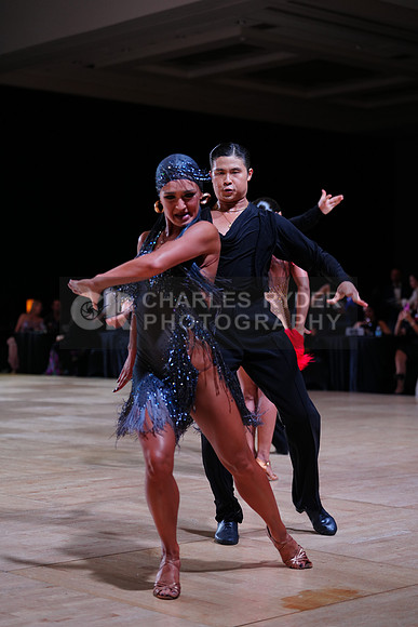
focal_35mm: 70
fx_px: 1218
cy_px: 314
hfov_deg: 19.5
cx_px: 209
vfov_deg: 28.8
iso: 640
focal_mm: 70
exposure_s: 1/500
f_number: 2.8
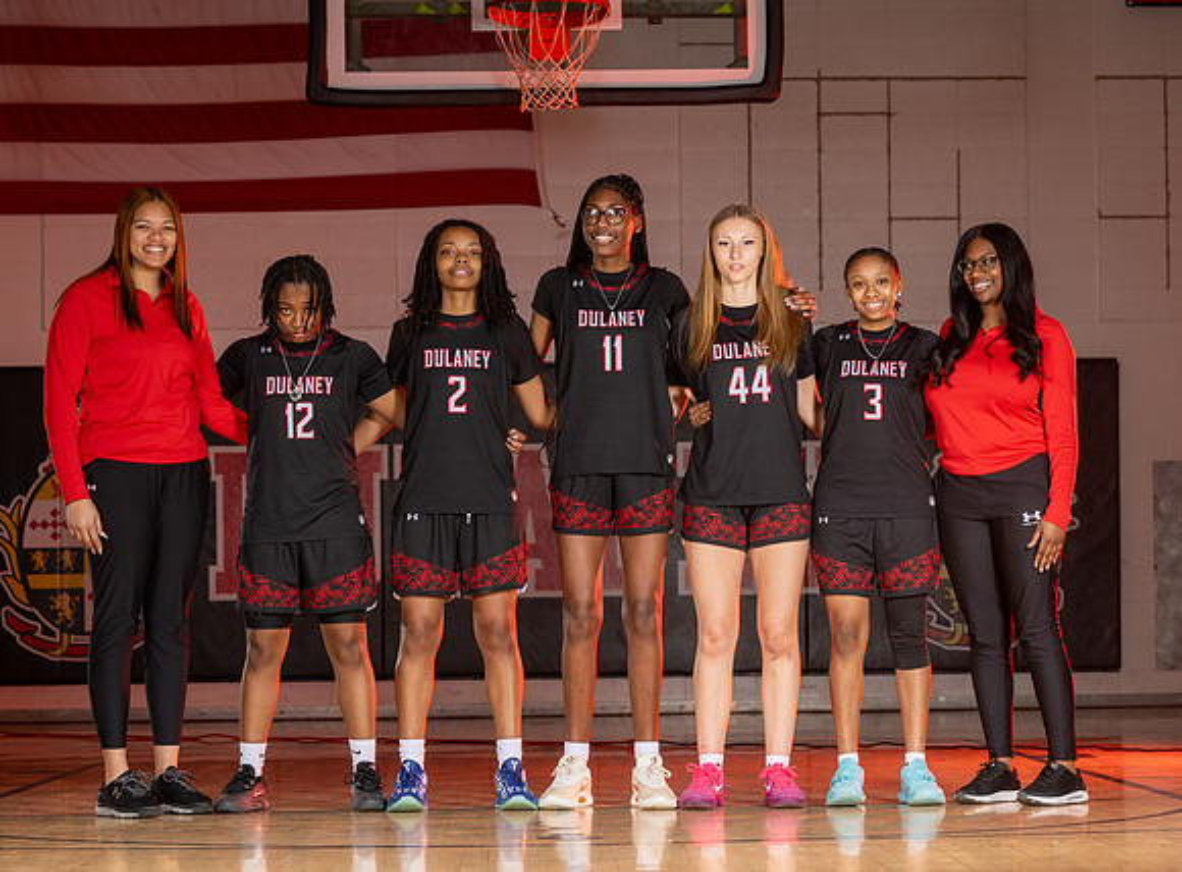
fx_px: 3784
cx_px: 753
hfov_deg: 17.7
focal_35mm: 111
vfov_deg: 13.1
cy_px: 501
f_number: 6.3
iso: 80
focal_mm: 82
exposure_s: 1/200
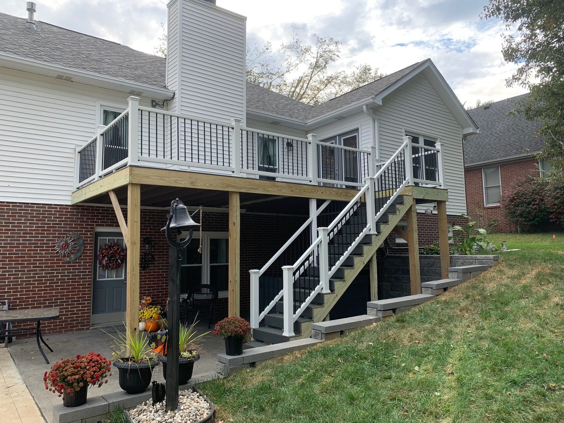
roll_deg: +1.3
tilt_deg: +4.2
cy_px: 212
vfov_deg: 53.1
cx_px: 282
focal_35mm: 26
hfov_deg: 67.3
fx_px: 424
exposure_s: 1/476
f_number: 1.8
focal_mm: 4.25
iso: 25
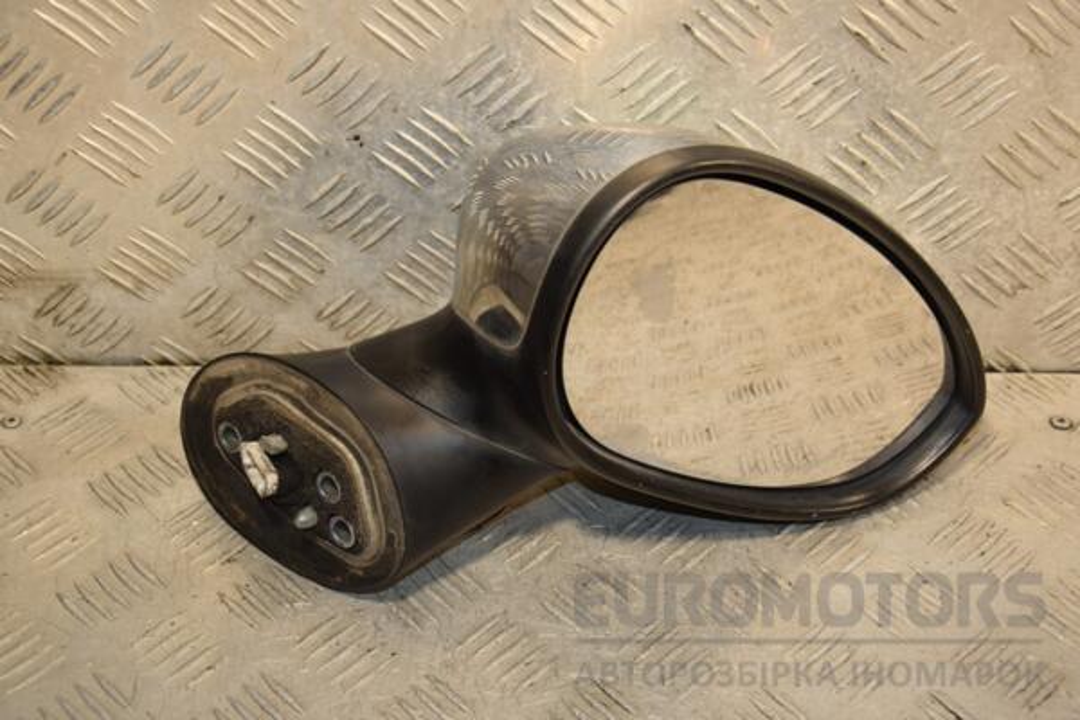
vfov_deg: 20.2
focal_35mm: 68
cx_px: 540
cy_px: 360
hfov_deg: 29.9
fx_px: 2025
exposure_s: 1/200
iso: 800
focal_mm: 45
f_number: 5.6
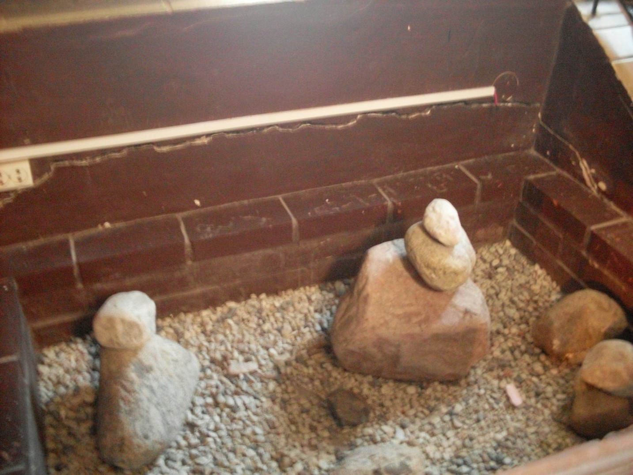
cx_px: 316
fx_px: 695
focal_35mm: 38
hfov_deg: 49.0
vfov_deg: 37.7
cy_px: 238
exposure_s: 1
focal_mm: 6.3
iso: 400
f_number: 2.8
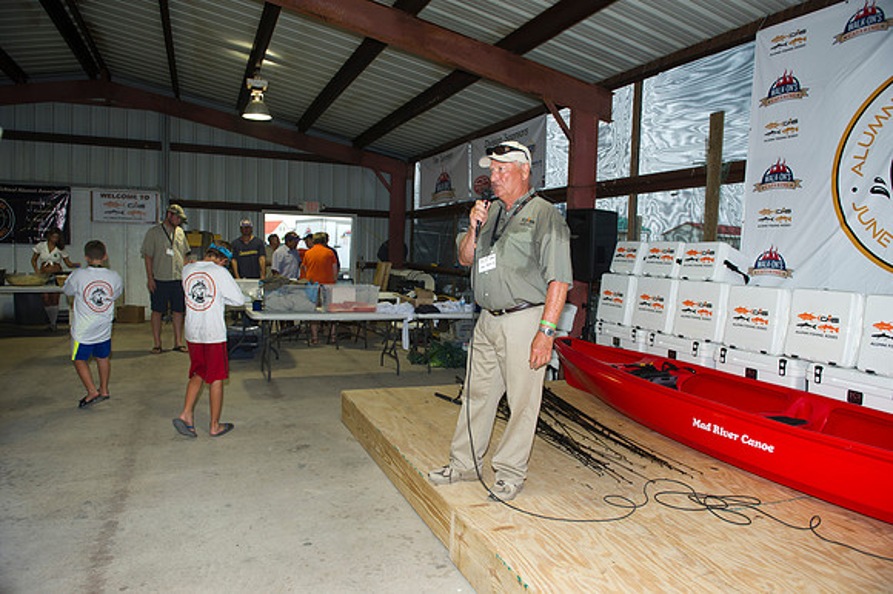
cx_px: 446
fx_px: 595
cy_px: 297
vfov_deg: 53.1
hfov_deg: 73.8
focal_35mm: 24
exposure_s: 1/160
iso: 400
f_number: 4
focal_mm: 24
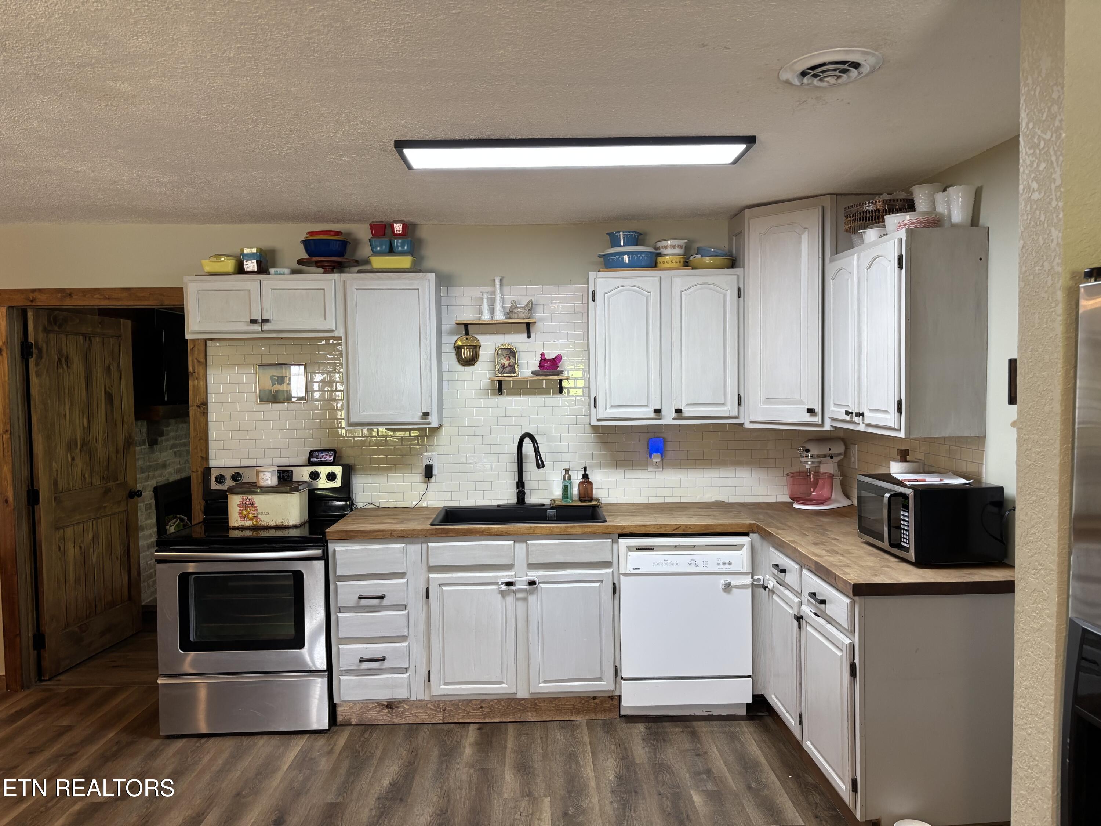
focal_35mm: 26
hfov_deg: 67.3
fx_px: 827
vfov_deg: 53.1
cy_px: 413
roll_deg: +1.3
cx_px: 550
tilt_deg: -3.3
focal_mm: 5.96
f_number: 1.6
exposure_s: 1/60
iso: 100
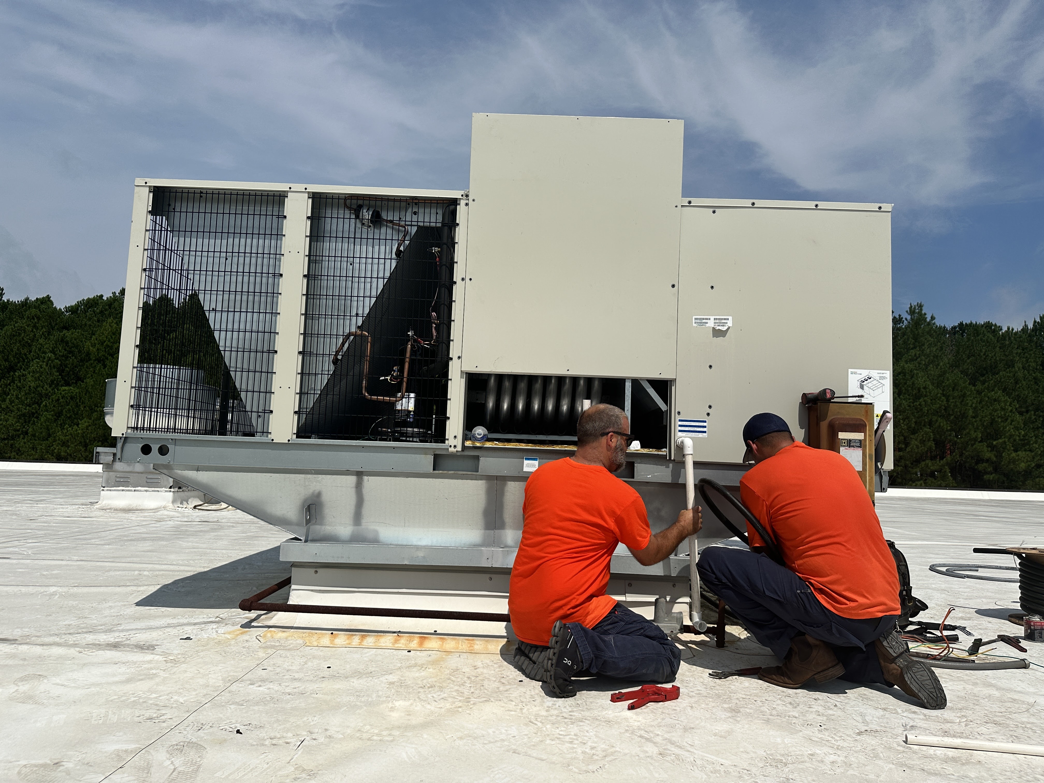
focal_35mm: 24
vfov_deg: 56.8
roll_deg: -2.3
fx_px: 724
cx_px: 522
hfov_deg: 71.6
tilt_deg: +6.3
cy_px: 392
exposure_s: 1/13699
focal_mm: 6.86
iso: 80
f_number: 1.78
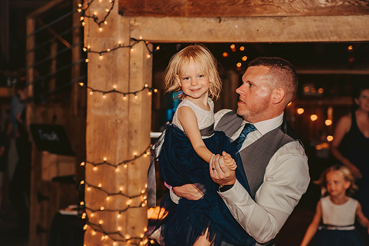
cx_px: 184
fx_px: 790
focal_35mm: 77
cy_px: 123
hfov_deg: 26.3
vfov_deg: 17.7
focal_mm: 72
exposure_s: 1/200
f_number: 2.8
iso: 800
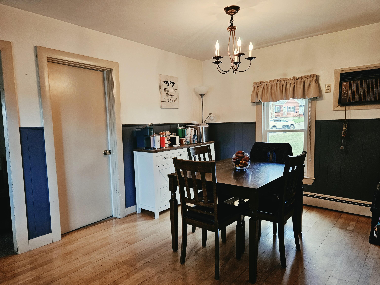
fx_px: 252
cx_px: 190
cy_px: 142
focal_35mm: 23
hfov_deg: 73.9
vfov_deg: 58.9
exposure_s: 1/120
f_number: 1.8
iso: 250
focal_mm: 5.4
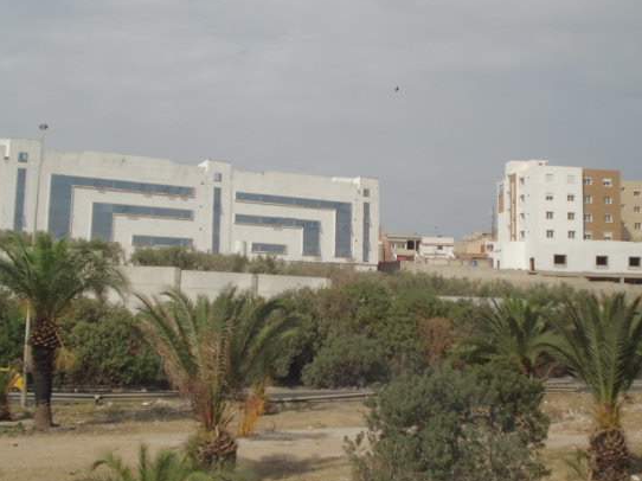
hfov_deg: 36.8
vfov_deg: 28.0
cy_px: 223
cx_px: 359
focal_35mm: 52
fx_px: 964
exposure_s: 1/500
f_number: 4.2
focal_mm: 7.9
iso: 64
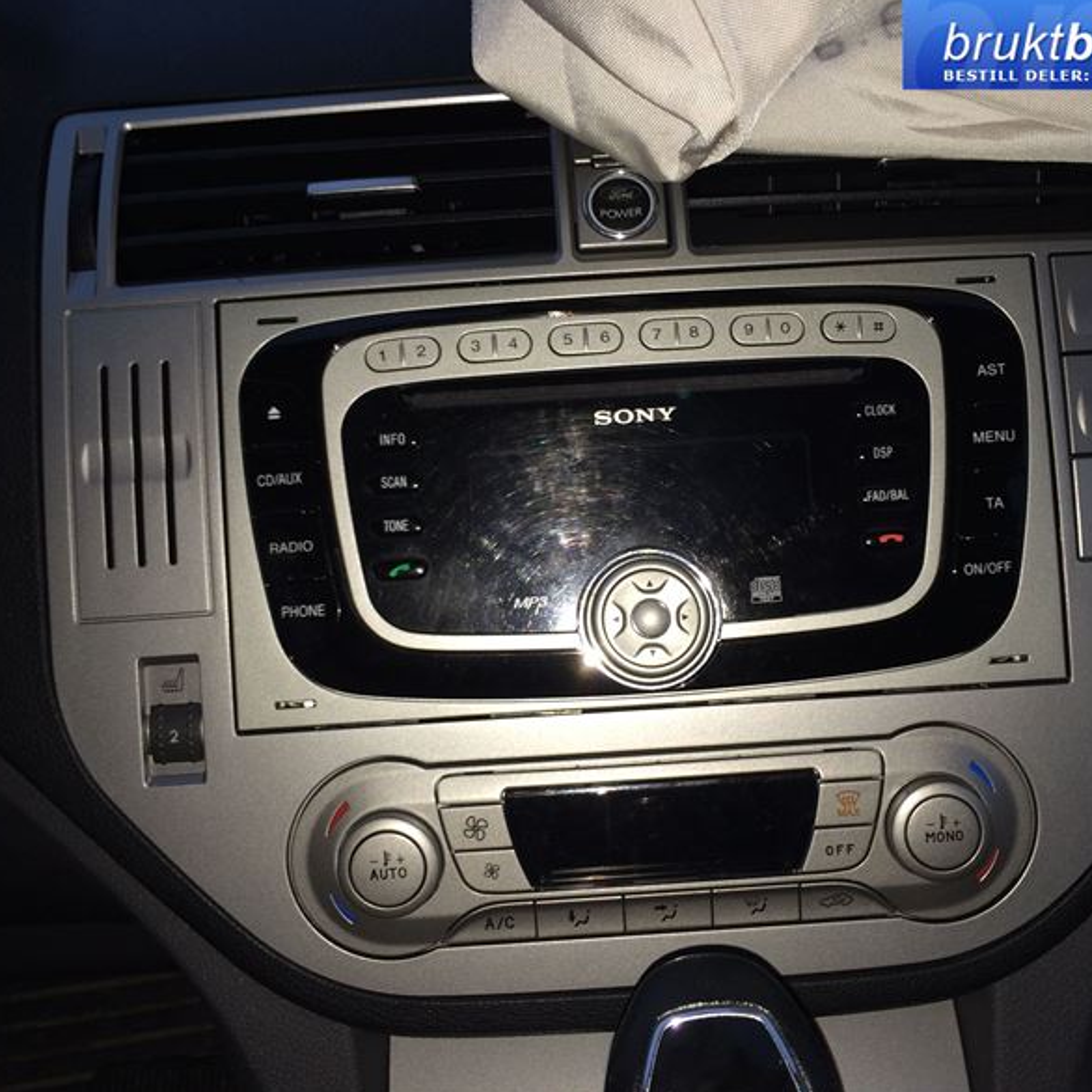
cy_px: 540
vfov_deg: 47.2
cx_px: 604
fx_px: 1249
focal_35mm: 35
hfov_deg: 47.1
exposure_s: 1/30
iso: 32
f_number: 2.2
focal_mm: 4.15
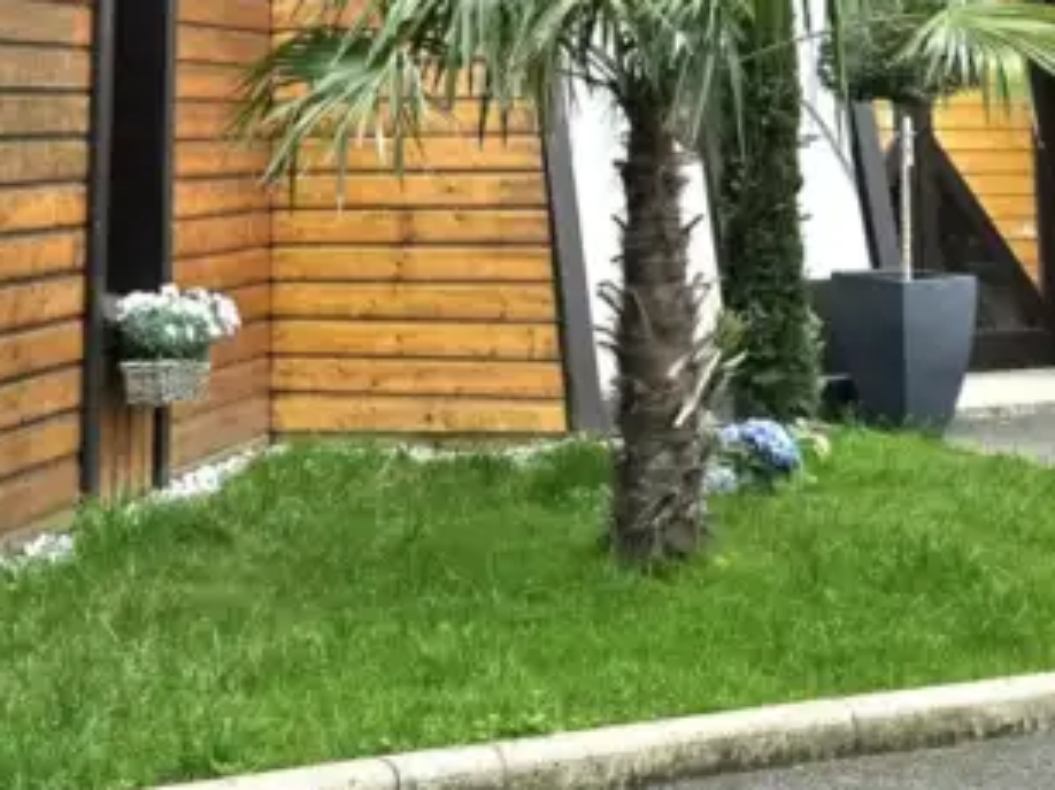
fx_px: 2345
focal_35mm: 77
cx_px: 348
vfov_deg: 17.7
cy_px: -290
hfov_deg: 25.2
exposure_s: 1/100
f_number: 1.7
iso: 160
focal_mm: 6.3
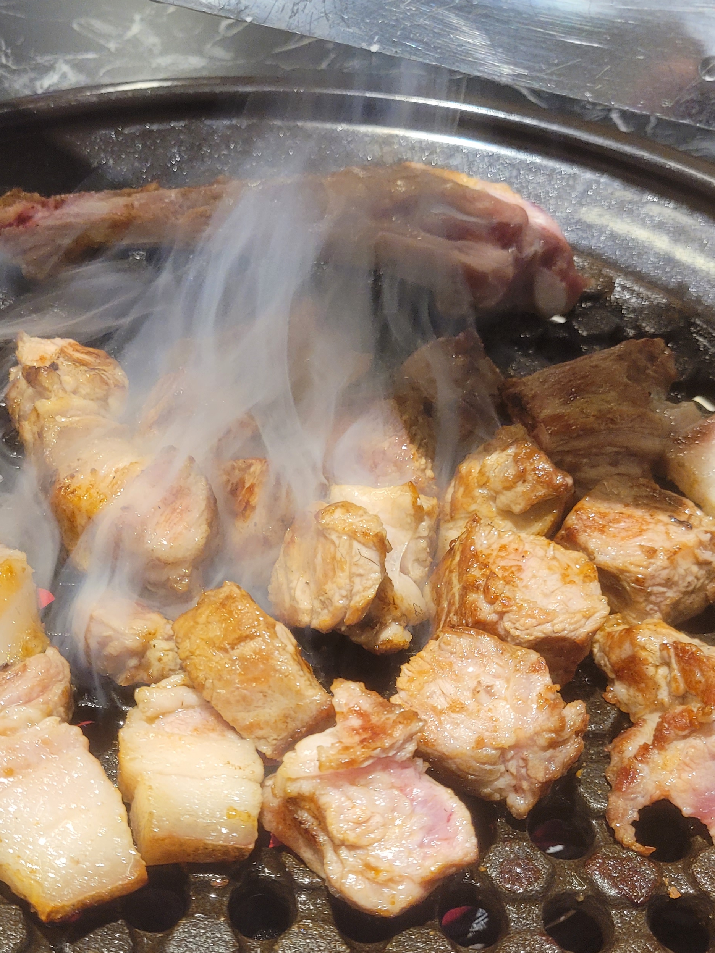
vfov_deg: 44.6
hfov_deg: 34.2
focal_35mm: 42
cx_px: 272
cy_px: 566
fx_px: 1157
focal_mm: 5.4
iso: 250
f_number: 1.8
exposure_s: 1/59
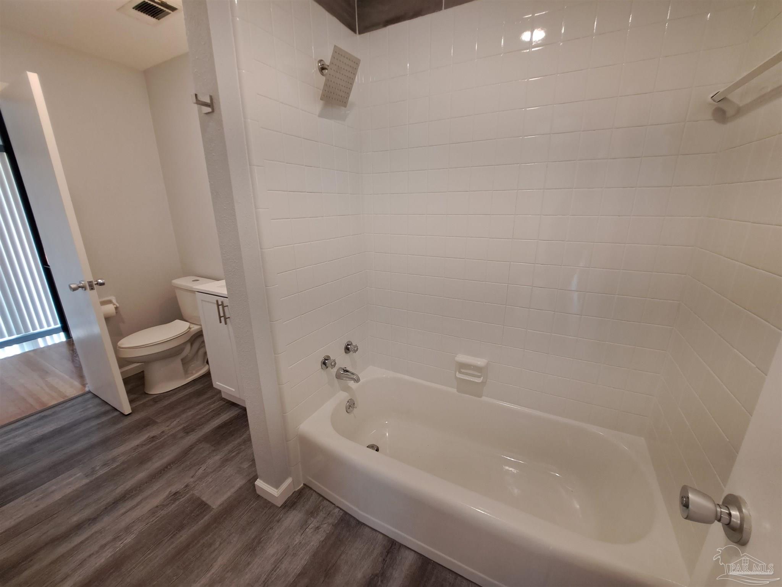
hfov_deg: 106.2
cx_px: 391
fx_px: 294
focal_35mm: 13
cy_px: 294
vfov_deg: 89.9
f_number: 2.2
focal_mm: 1.74
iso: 125
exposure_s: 1/50
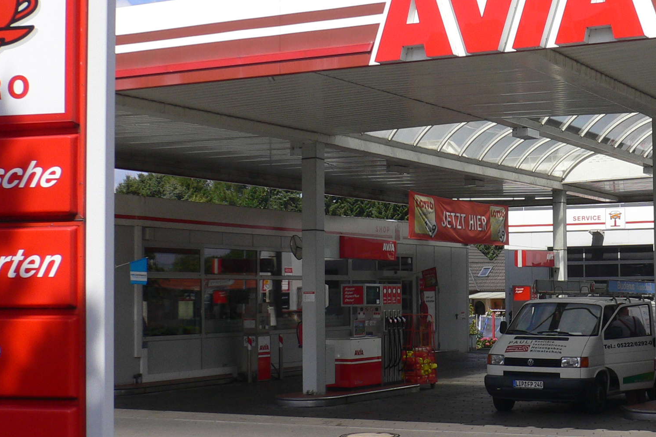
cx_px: 512
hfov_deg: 31.6
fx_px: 1130
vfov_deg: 21.9
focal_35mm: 62
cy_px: 215
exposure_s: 1/400
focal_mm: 5.8
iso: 80
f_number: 5.6
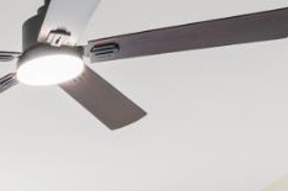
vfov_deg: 11.5
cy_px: 420
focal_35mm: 103
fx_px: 823
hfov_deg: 16.4
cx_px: -244
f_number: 4
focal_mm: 16
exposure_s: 1/13
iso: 125
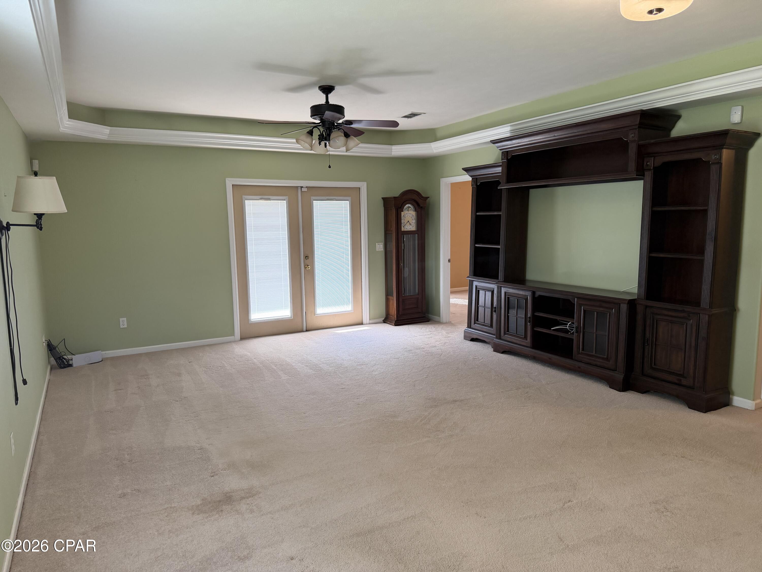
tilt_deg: -7.0
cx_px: 381
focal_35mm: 24
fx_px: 528
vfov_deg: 56.8
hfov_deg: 71.6
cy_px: 286
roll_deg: +0.6
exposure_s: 1/120
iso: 200
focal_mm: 6.76
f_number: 1.78
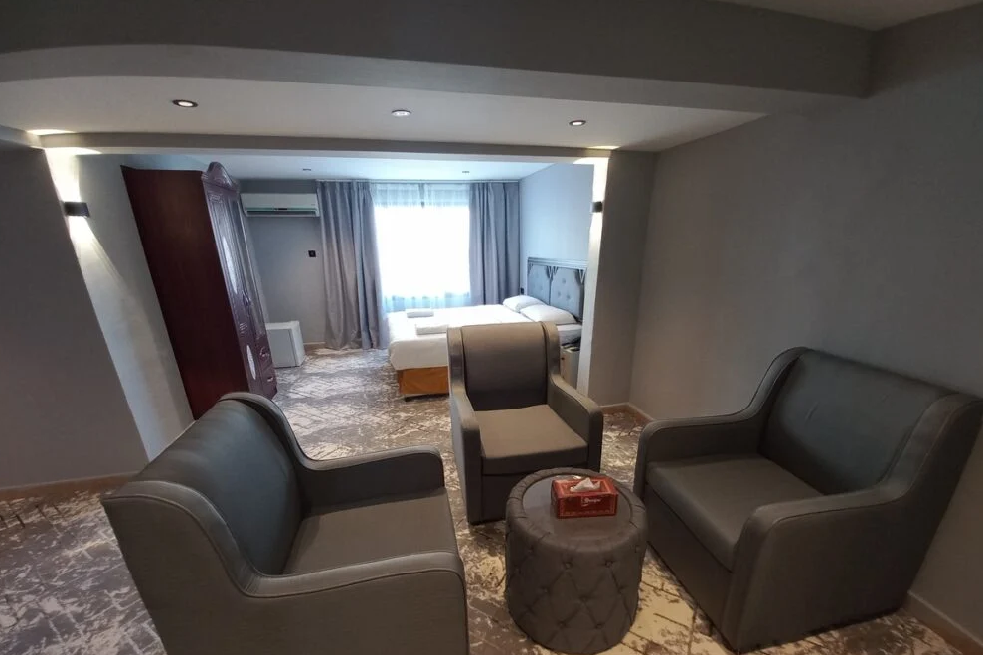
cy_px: 378
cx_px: 486
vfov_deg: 80.6
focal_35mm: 14
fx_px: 382
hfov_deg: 104.3
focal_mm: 1.42
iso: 125
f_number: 2.2
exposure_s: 1/33.3
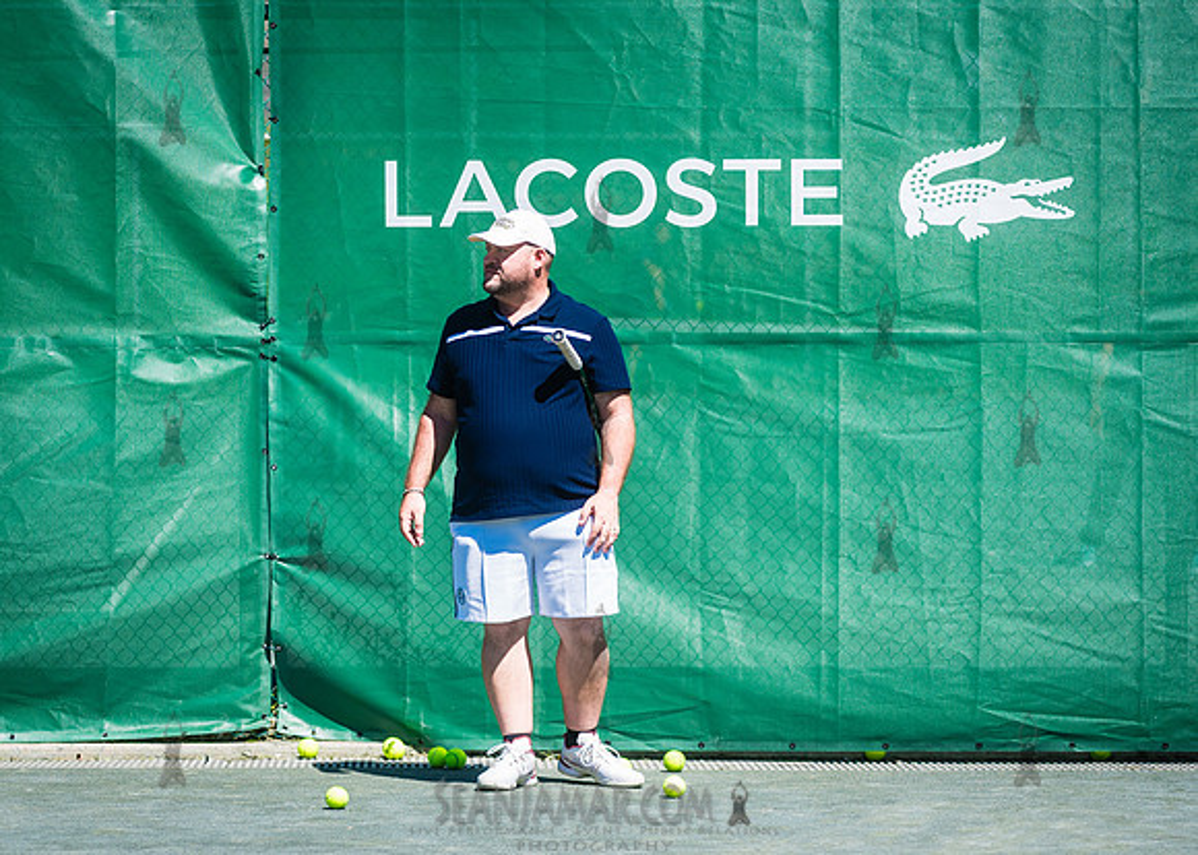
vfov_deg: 8.9
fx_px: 5464
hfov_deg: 12.5
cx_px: 509
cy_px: 413
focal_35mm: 161
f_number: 4
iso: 200
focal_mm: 125
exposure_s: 1/1600
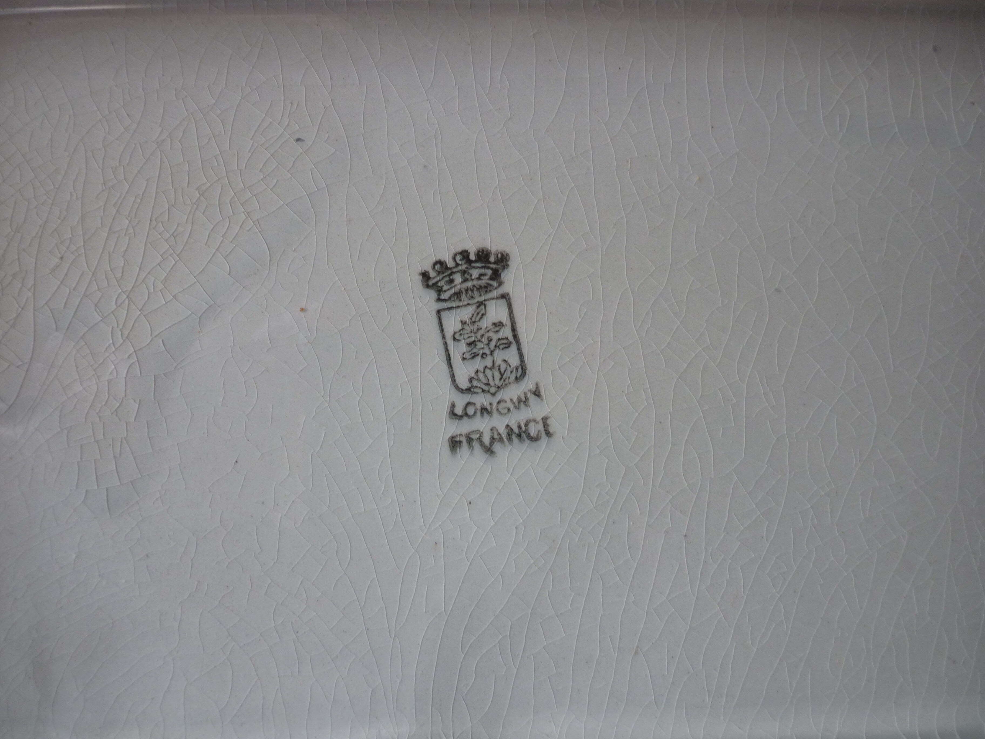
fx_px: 939
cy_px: 370
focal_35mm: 33
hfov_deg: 55.4
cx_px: 492
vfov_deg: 42.9
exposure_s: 1/50
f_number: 2.8
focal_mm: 5.5
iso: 80
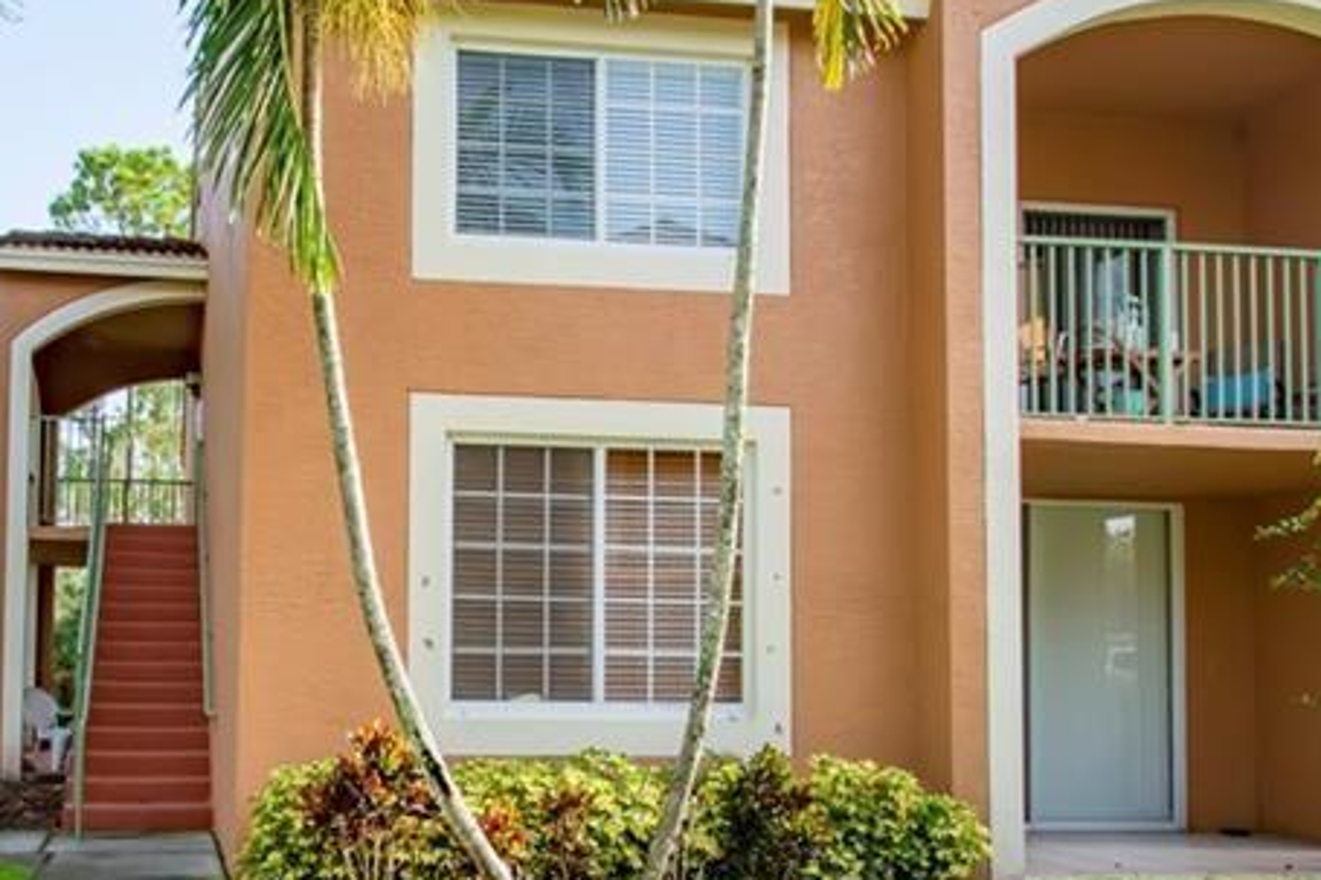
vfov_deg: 35.5
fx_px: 1362
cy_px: 587
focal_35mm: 37
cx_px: 372
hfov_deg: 50.1
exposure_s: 1/250
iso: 200
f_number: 8
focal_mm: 11
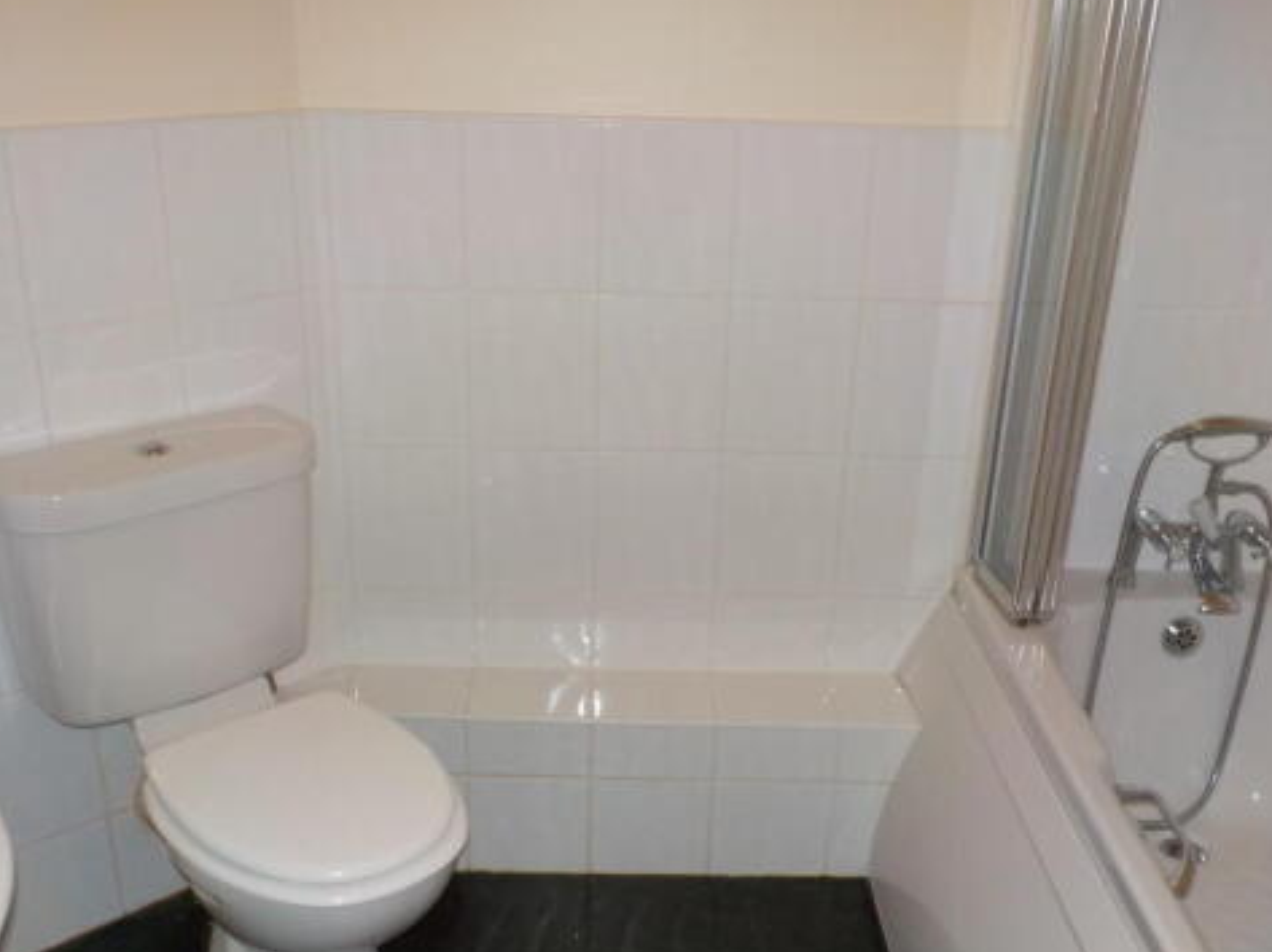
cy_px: 566
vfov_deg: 38.5
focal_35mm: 37
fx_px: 1359
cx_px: 652
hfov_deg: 50.2
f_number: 3.3
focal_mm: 4.1
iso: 200
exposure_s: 1/30
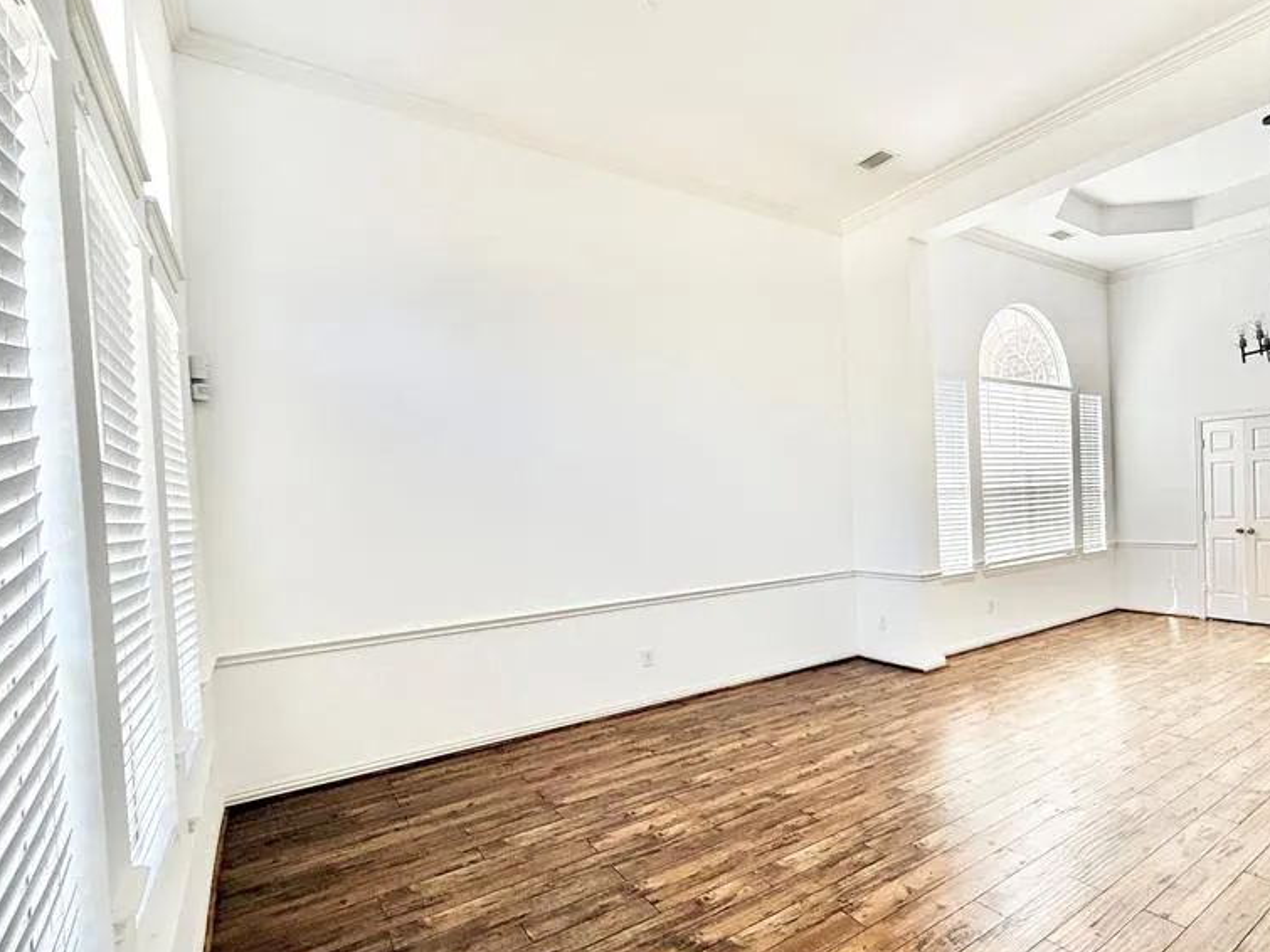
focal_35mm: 19
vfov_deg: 68.6
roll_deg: +2.4
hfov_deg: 81.7
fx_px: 697
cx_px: 851
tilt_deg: -1.0
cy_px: 511
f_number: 2.2
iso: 64
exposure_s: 1/180
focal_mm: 2.22
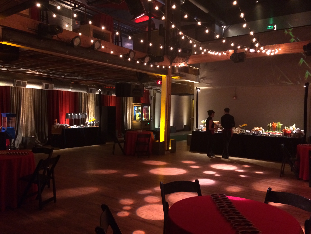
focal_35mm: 30
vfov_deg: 46.8
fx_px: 270
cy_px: 117
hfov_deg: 60.0
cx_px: 156
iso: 320
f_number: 2.2
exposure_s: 1/15
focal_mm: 4.12
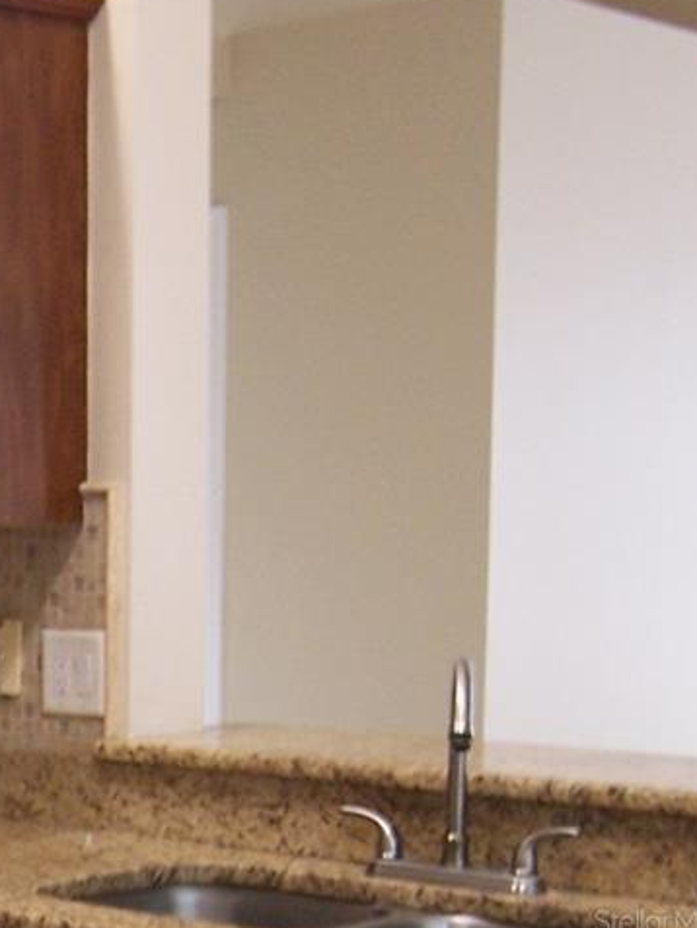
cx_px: -144
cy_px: 920
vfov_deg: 22.7
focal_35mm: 83
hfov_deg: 17.0
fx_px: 2227
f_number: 3.4
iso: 140
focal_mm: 5.5
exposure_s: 1/8
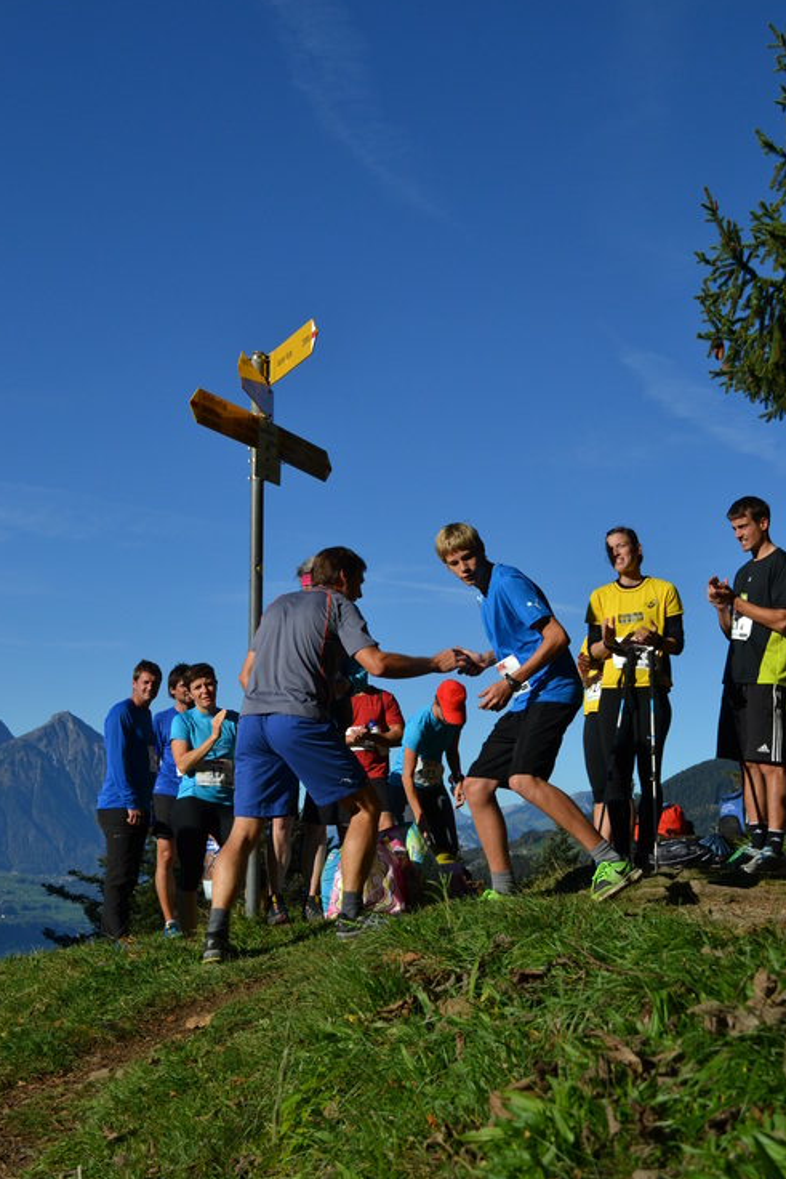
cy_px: 581
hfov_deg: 27.5
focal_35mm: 49
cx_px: 393
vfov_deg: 40.3
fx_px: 1604
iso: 400
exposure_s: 1/2000
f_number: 6.3
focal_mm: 32
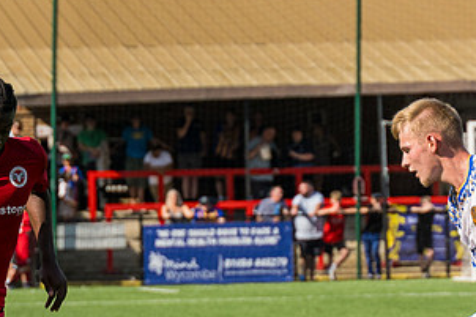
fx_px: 6488
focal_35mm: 491
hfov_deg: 4.2
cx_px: 101
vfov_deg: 2.8
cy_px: 336
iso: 200
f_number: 4.5
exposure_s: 1/2500
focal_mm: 115
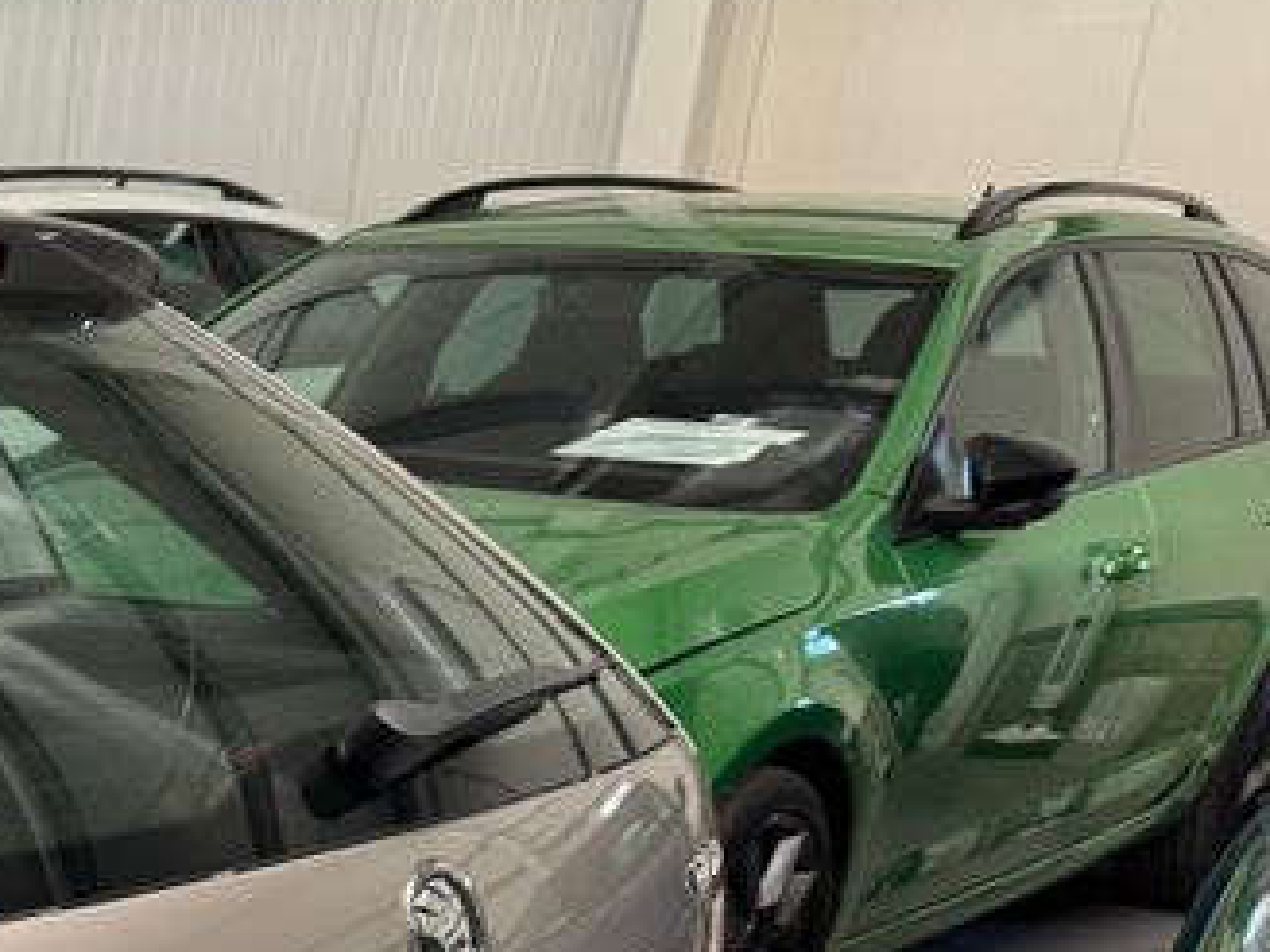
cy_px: 1242
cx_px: -709
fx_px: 2752
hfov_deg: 21.3
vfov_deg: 18.3
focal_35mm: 75
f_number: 1.78
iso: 200
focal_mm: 6.76
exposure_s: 1/121
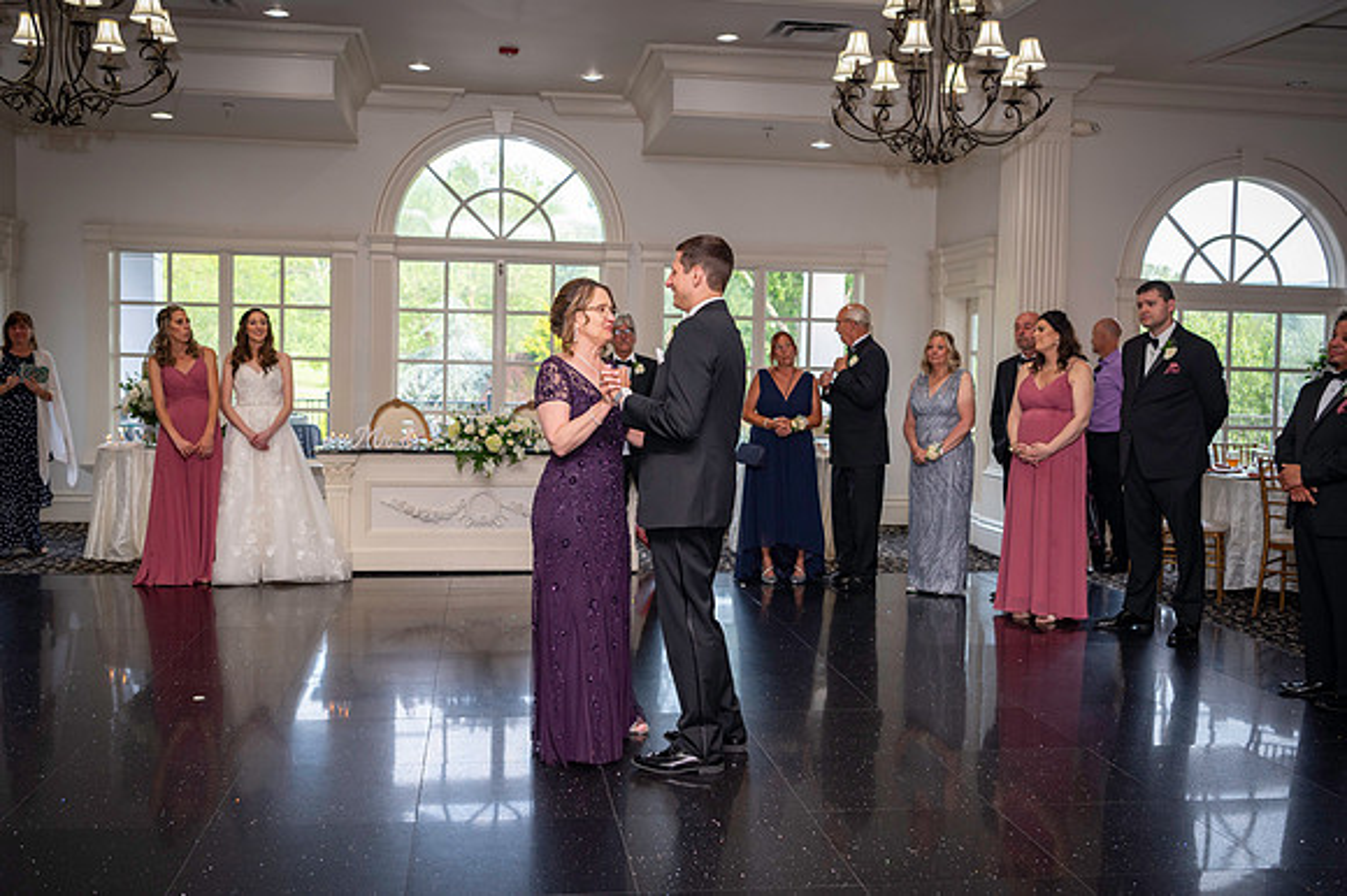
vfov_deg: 37.8
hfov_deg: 54.5
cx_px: 674
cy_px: 448
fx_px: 1309
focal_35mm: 35
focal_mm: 35
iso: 800
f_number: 3.5
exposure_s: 1/125
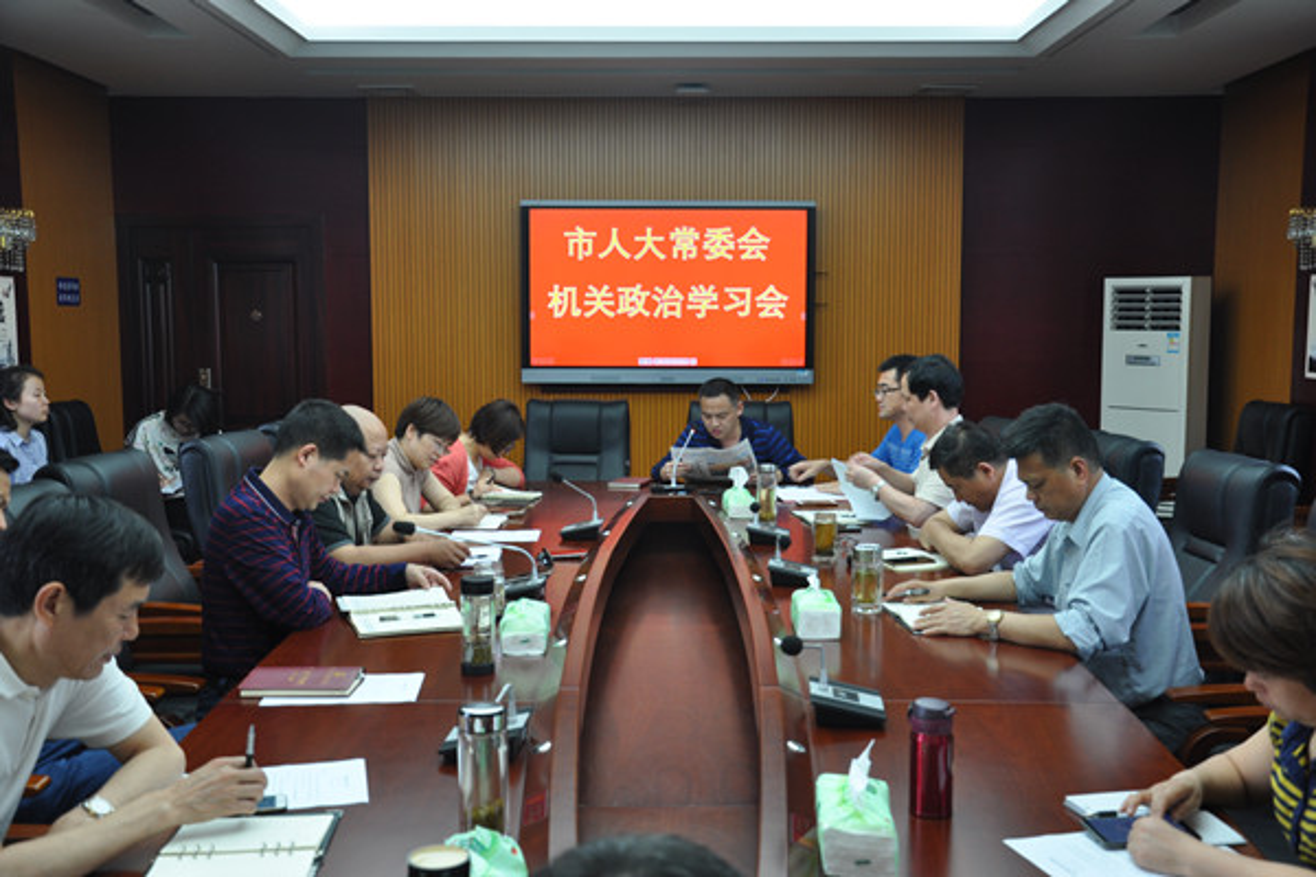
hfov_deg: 49.6
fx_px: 1426
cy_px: 438
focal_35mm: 39
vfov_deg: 34.2
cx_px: 658
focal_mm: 26
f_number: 5.6
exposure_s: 1/30
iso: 400
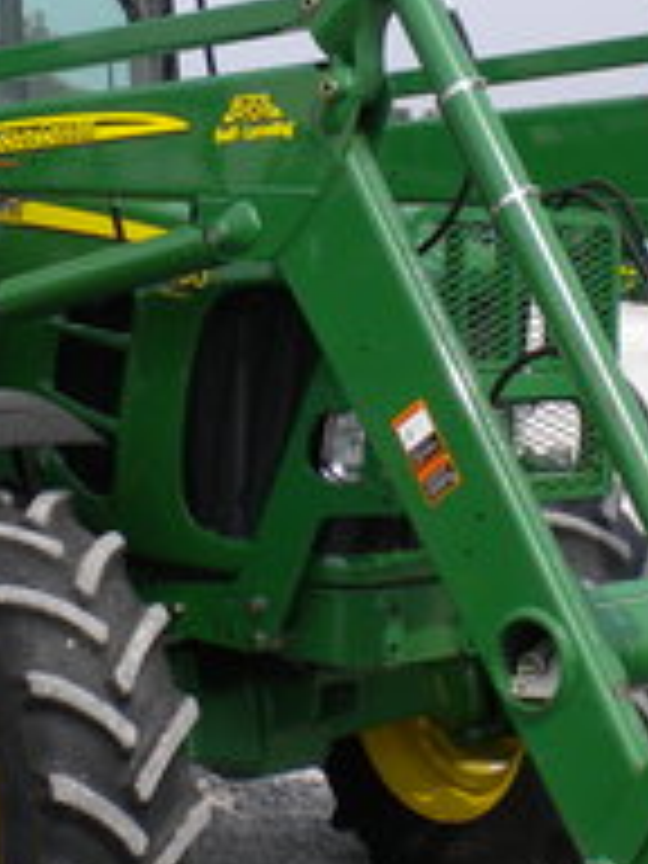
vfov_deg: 19.8
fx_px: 2471
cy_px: 513
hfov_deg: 14.9
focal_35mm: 99
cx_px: 346
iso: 80
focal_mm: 6.3
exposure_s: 1/703
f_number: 4.6
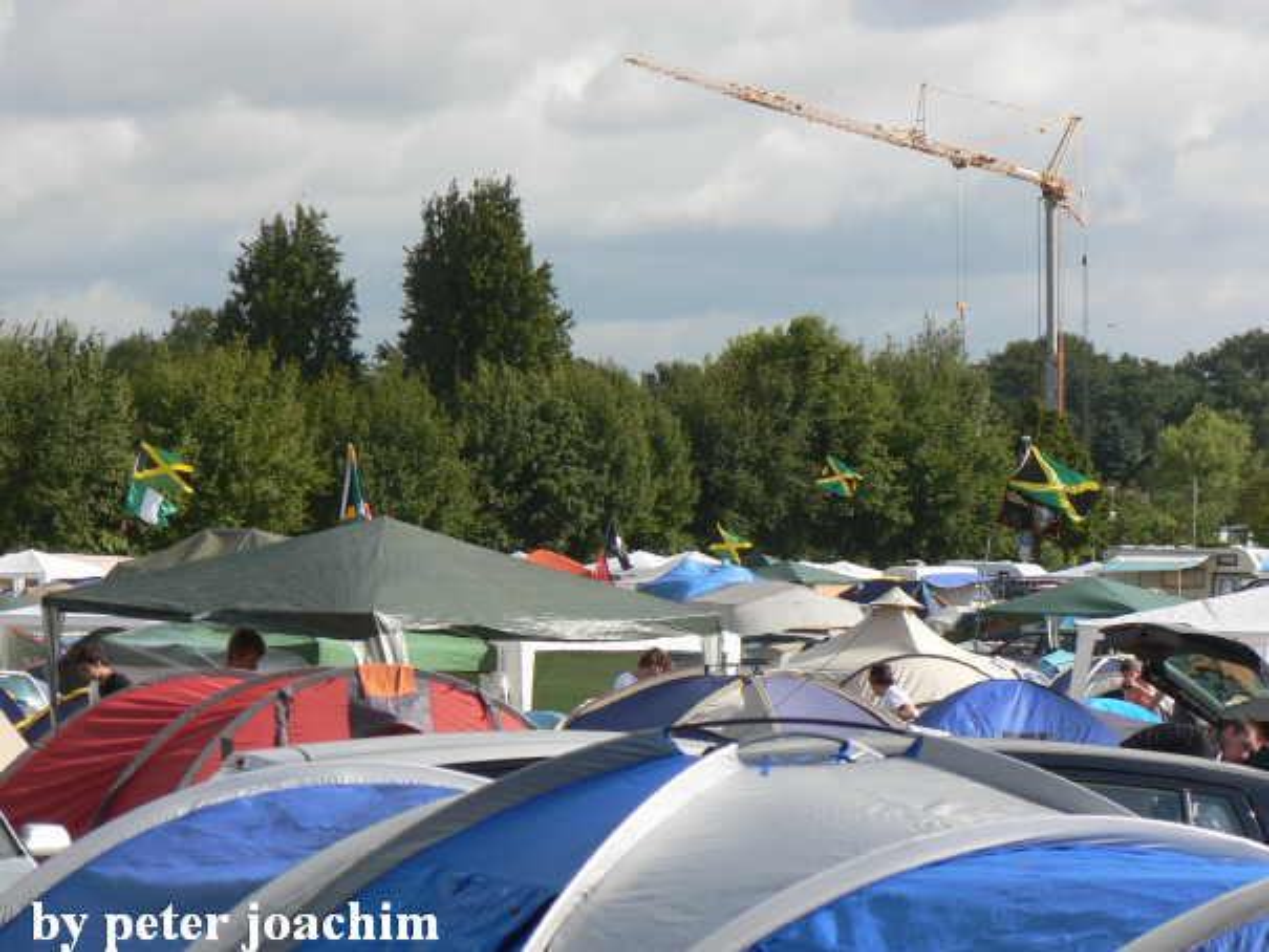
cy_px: 476
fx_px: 6380
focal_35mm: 174
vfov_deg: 8.5
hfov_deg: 11.4
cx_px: 634
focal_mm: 29.7
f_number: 4.5
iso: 64
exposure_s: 1/400
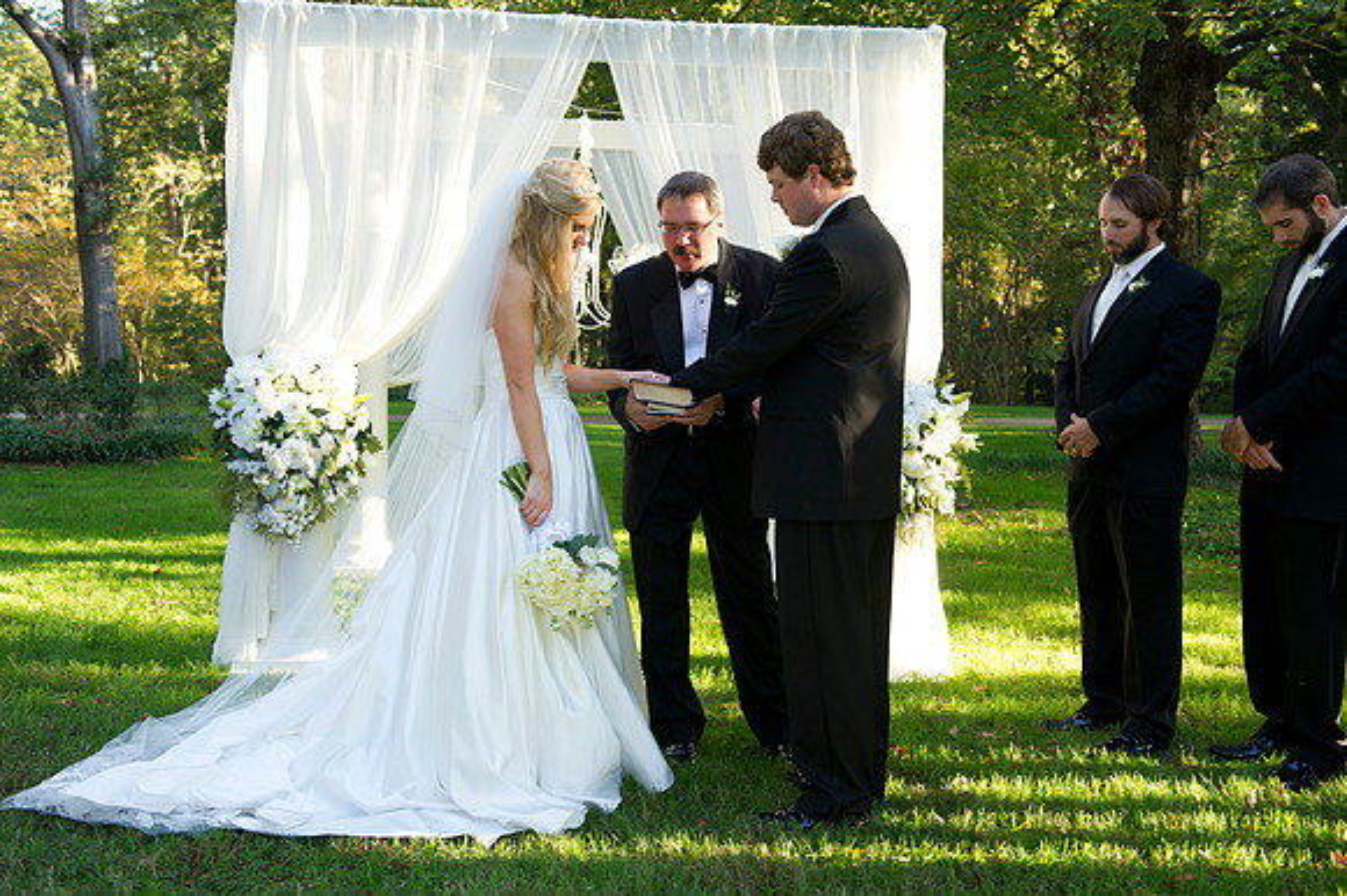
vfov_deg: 33.4
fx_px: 1496
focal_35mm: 40
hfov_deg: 48.5
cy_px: 448
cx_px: 674
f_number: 5.6
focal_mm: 40
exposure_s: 1/125
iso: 640
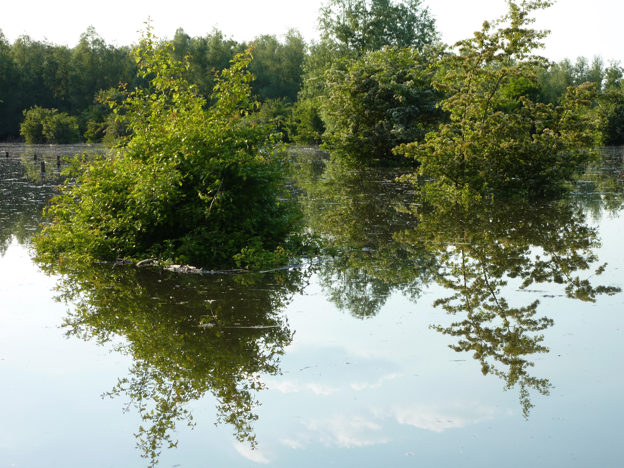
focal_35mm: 79
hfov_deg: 24.7
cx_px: 315
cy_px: 233
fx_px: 1424
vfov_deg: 18.7
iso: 80
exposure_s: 1/320
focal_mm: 12.8
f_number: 4.2
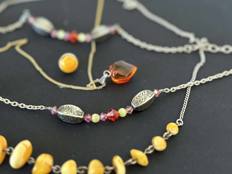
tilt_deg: -43.7
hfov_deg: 71.6
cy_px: 87
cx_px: 116
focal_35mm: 24
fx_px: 161
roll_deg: +0.8
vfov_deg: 56.8
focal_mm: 6.76
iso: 640
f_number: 1.78
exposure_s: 1/40
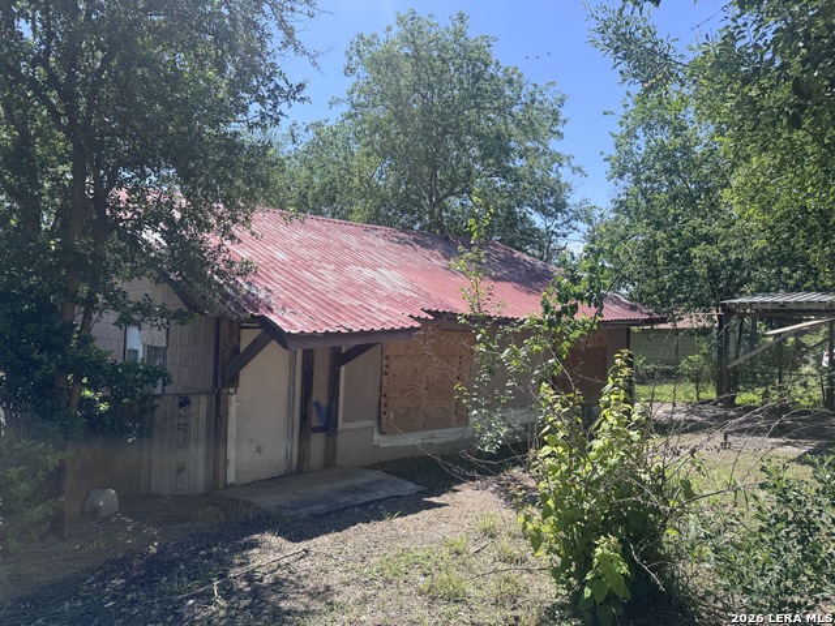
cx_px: 418
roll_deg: -1.0
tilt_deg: +0.5
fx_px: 579
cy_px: 313
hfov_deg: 71.6
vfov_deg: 56.8
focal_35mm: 24
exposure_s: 1/2604
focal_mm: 6.76
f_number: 1.78
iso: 80
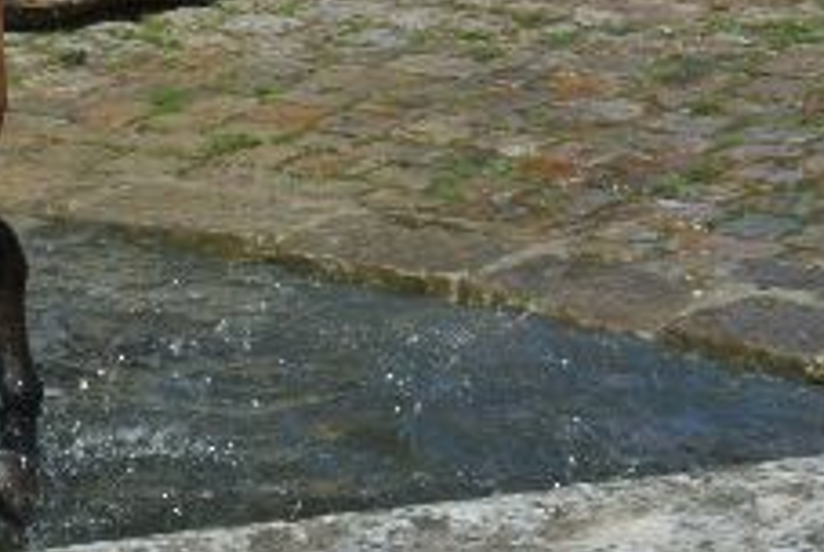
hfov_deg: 6.9
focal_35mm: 292
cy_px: -45
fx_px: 6692
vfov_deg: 4.7
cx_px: -417
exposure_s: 1/100
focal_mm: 30.9
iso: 100
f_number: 13
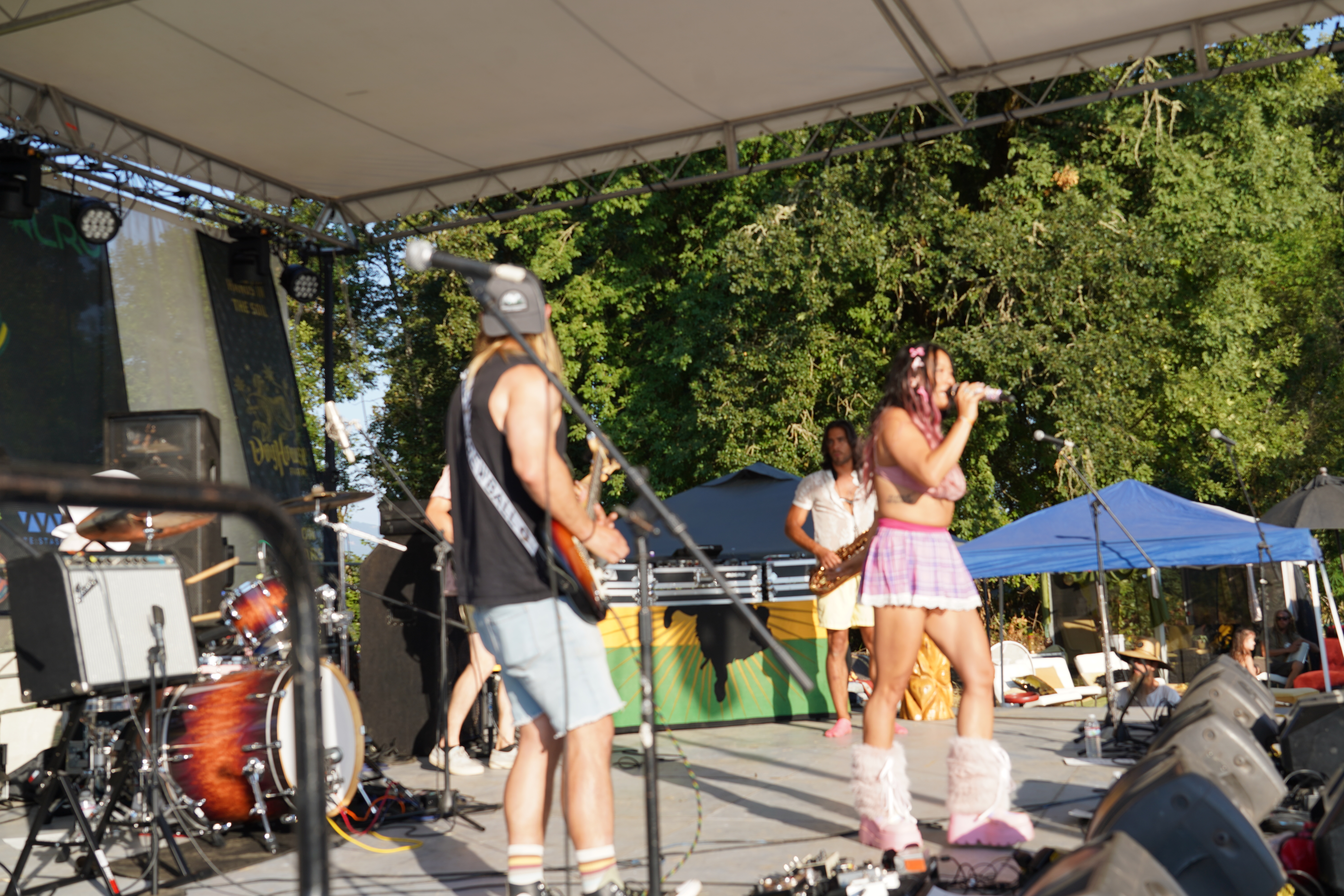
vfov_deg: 31.9
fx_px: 1568
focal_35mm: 42
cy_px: 448
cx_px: 672
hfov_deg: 46.4
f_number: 5
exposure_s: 1/250
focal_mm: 42
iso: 100
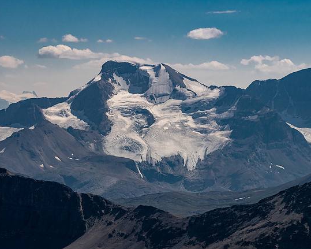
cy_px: 124
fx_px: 1509
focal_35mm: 164
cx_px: 164
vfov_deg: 9.4
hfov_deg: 11.8
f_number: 8
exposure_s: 1/800
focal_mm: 78
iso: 200
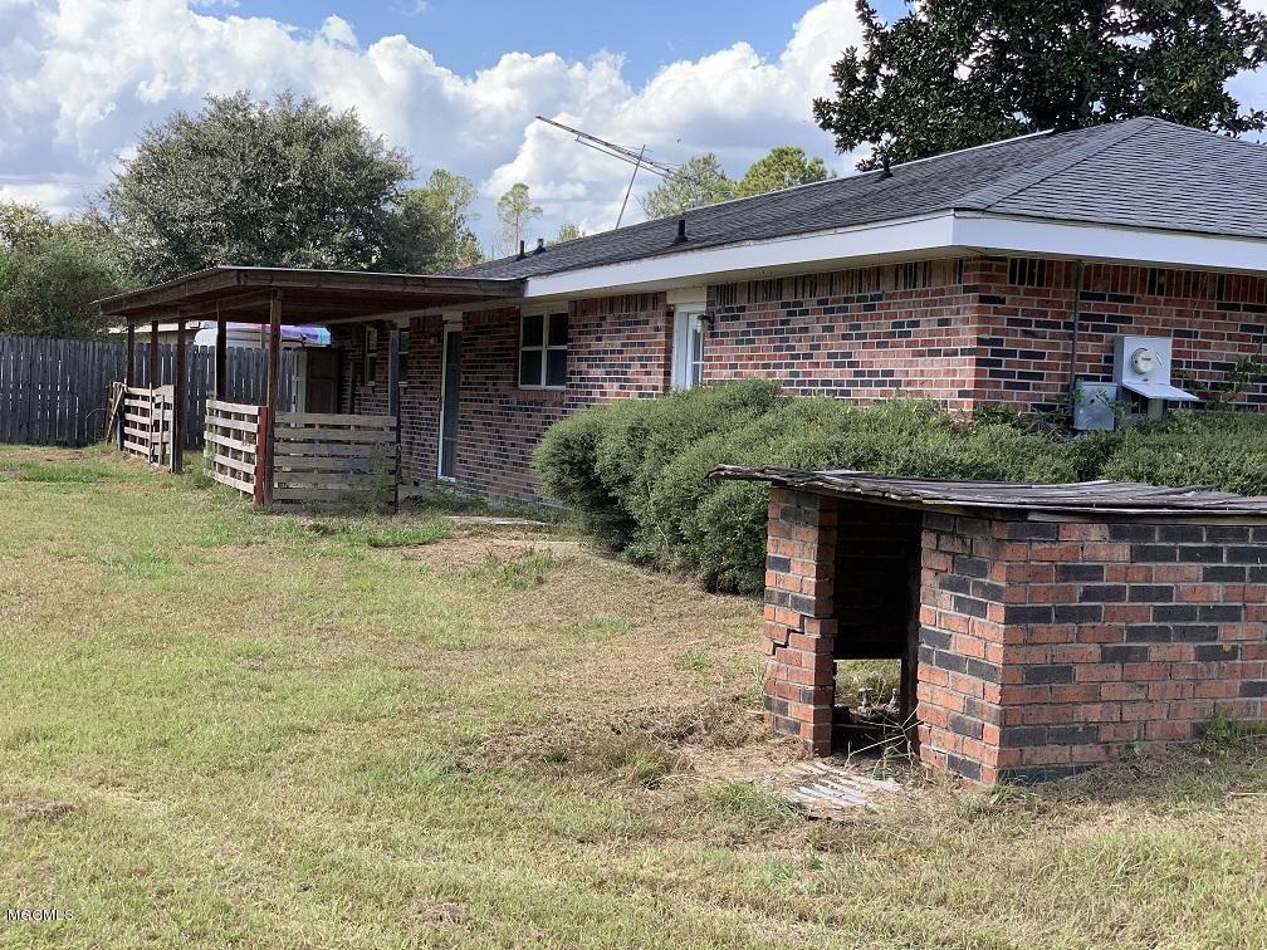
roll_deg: -2.7
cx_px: 634
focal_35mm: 52
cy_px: 475
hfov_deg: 36.8
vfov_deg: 28.0
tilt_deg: -2.4
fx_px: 1903
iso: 16
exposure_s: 1/390
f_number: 2.4
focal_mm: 6
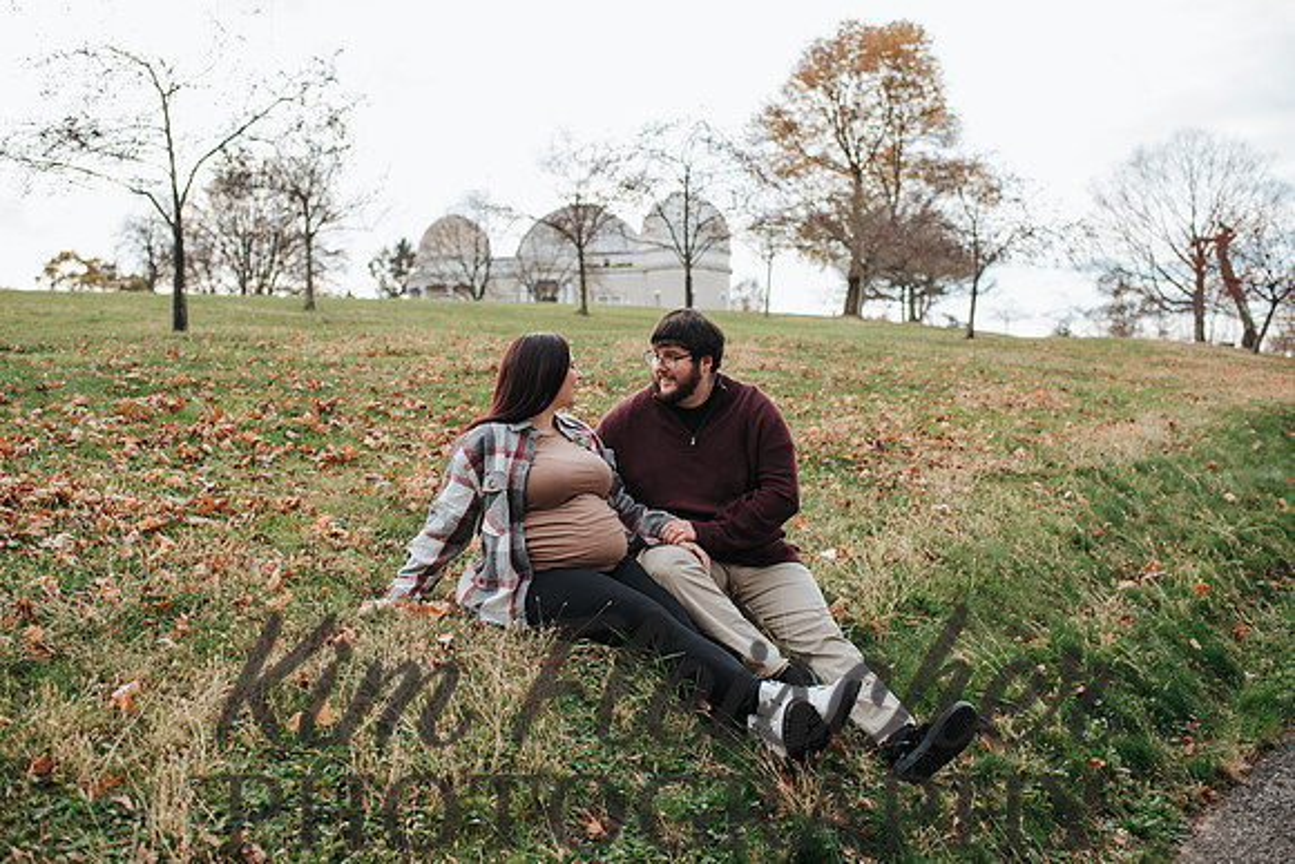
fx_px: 1313
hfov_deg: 52.5
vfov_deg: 36.4
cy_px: 432
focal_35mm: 36
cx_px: 620
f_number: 2.8
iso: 100
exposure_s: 1/320
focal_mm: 35
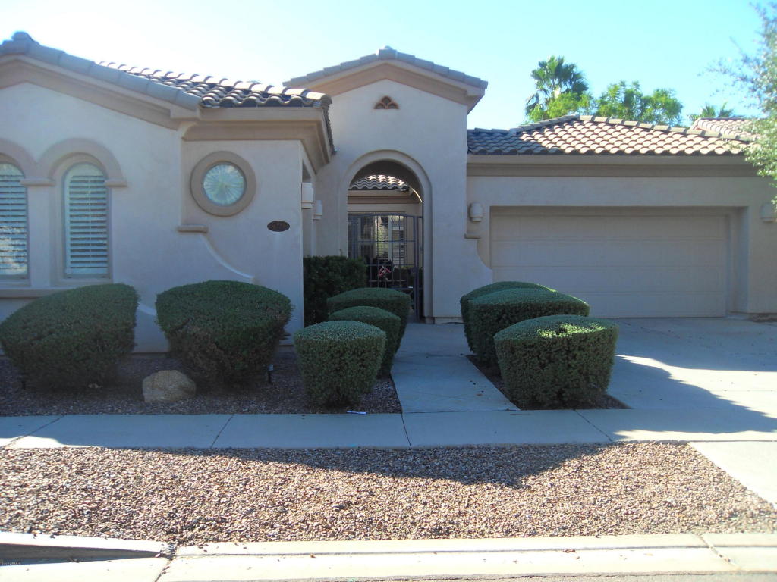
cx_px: 388
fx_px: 786
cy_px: 291
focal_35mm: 35
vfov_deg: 40.7
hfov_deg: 52.6
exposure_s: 1/250
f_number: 3.5
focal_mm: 6.3
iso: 80
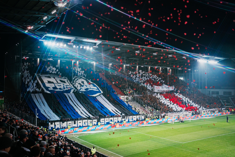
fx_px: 228
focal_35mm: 35
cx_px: 118
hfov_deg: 54.4
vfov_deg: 37.8
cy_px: 78
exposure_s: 1/1250
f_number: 2
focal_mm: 35
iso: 2500
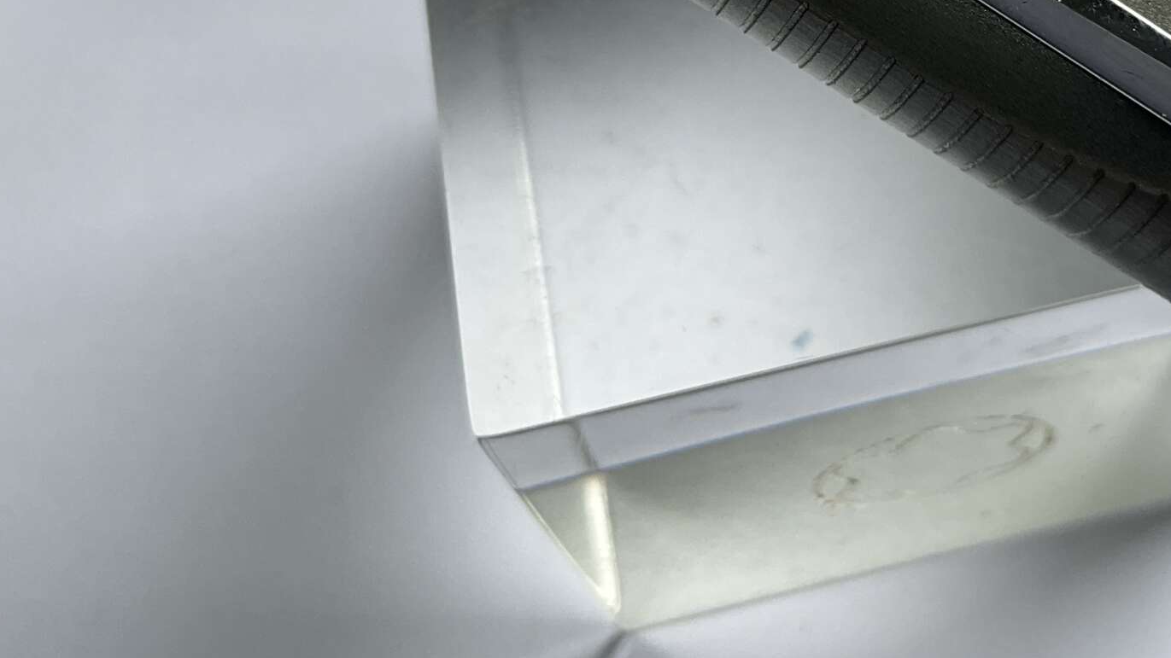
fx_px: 1832
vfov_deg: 19.5
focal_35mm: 59
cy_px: -71
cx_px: 977
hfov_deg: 34.1
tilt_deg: -59.3
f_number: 1.8
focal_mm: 3
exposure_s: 1/146
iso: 20
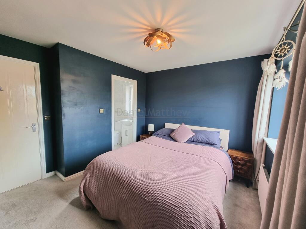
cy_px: 114
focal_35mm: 13
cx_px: 153
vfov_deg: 89.9
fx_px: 115
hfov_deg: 106.2
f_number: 2.2
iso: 80
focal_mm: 2.2
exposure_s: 1/60.2
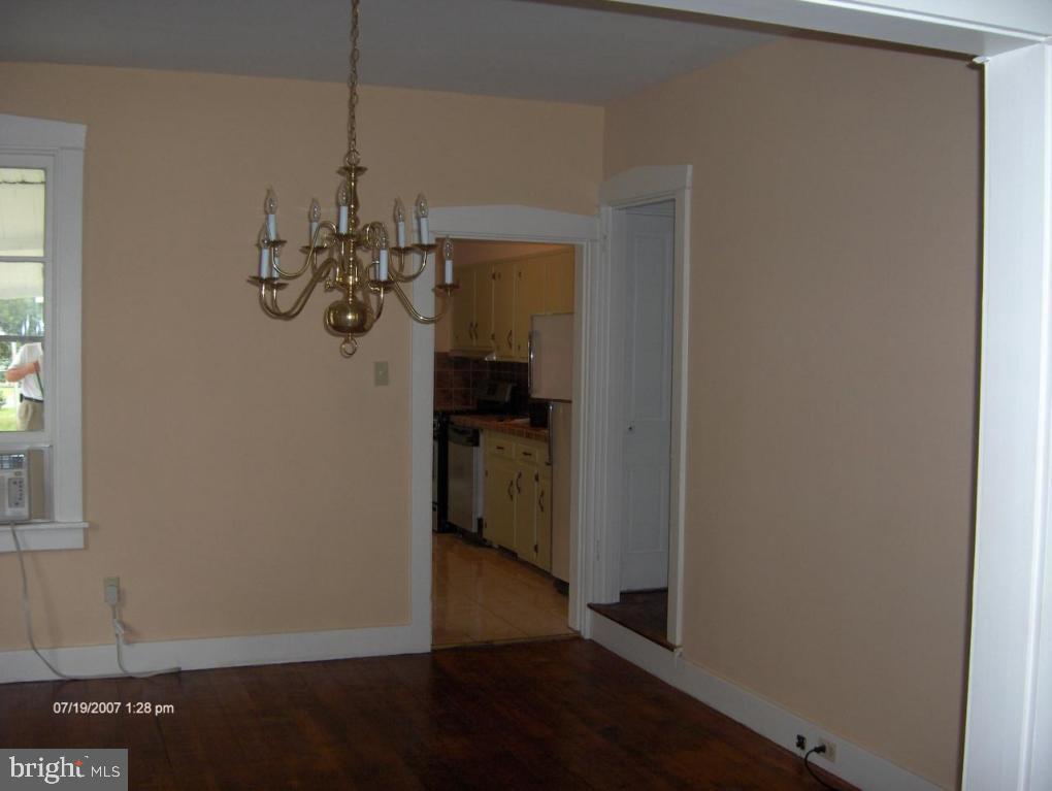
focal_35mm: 39
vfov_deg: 36.9
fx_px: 1186
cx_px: 526
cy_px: 396
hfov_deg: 47.8
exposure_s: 1/60
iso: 100
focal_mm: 8
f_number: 2.8
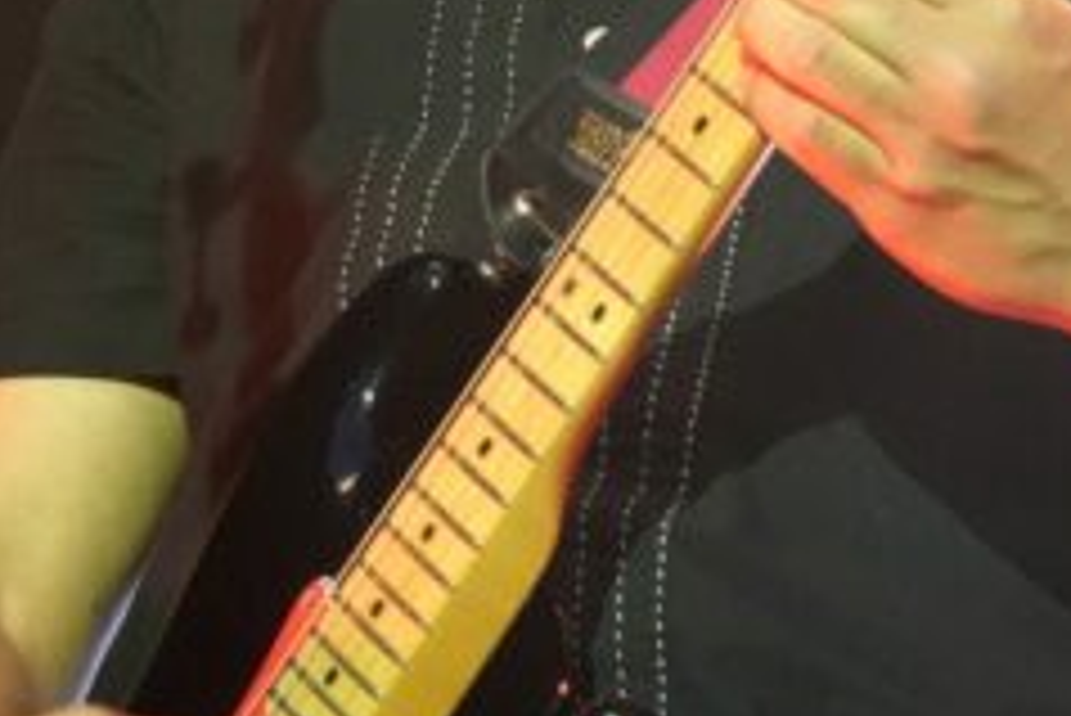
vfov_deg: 3.6
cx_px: 1134
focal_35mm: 377
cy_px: -104
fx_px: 11222
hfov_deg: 5.4
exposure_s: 1/160
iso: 4000
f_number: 5
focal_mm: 78
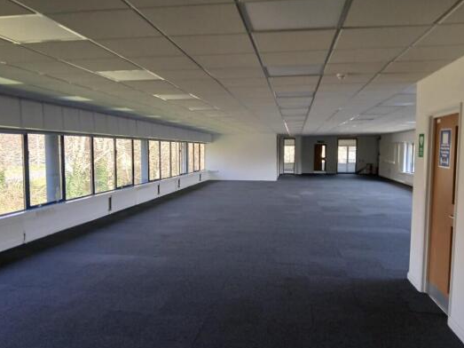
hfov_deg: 61.7
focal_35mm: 29
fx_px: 389
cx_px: 228
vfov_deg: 48.2
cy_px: 186
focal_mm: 3.98
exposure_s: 1/50
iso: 80
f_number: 1.8
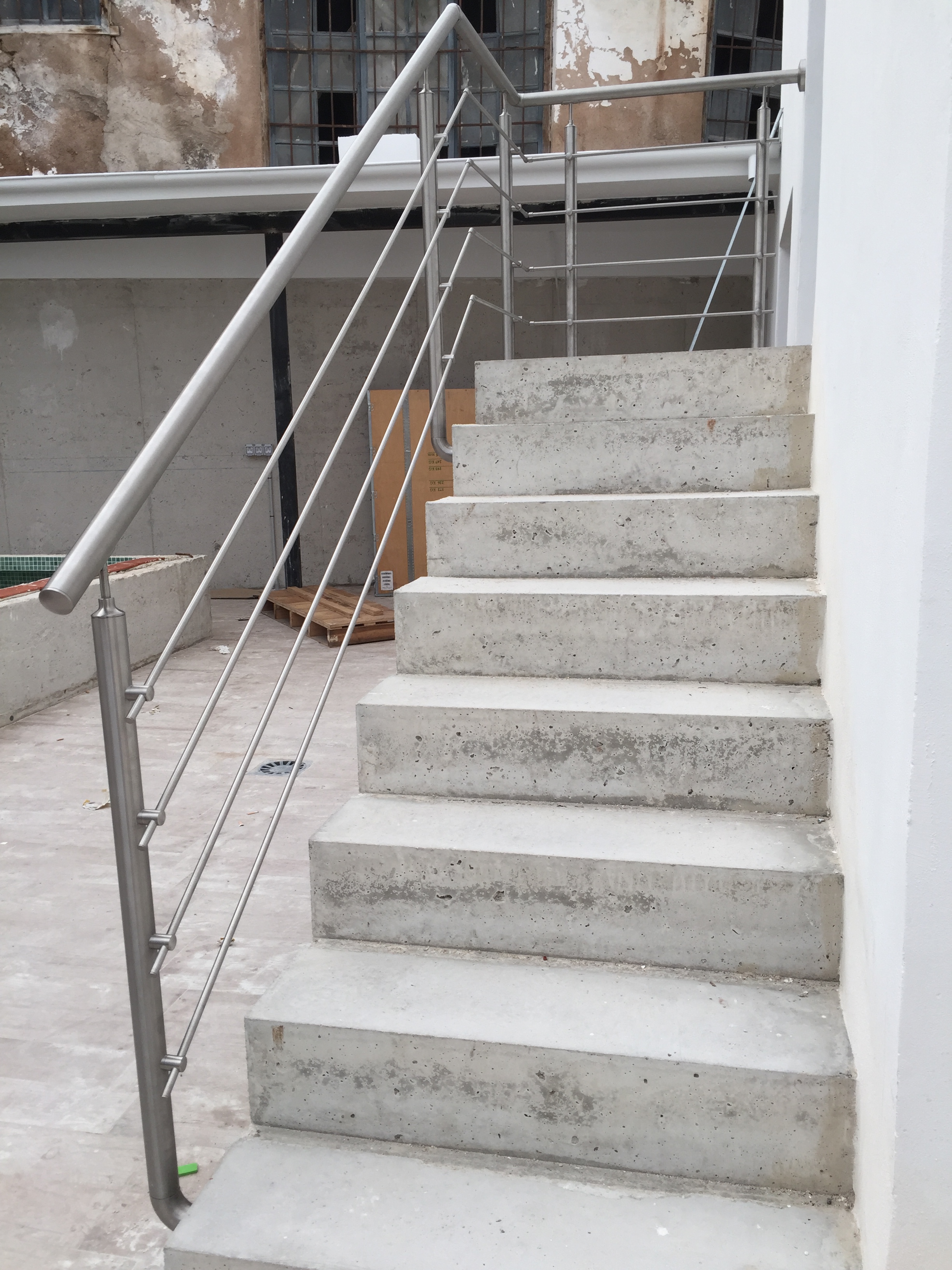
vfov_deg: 61.7
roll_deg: +1.2
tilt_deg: -9.1
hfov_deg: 48.2
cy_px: 635
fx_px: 1063
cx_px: 476
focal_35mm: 29
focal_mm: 4.15
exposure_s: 1/109
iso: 32
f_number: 2.2
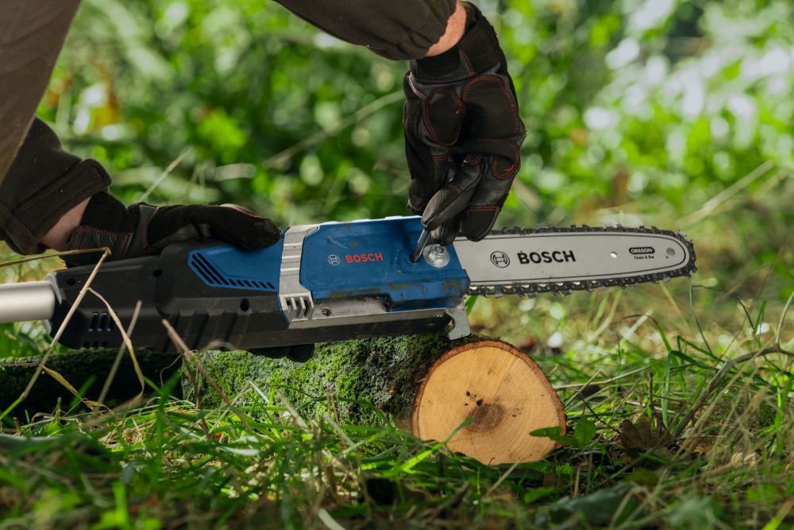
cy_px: 265
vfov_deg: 7.7
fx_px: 3948
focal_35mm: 179
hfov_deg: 11.5
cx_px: 397
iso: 1600
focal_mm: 179
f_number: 8
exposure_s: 1/100
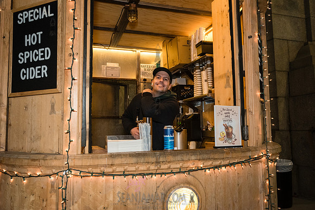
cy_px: 105
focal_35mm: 29
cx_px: 158
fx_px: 254
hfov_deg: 63.6
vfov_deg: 45.0
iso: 4000
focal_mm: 29
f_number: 4.5
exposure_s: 1/125
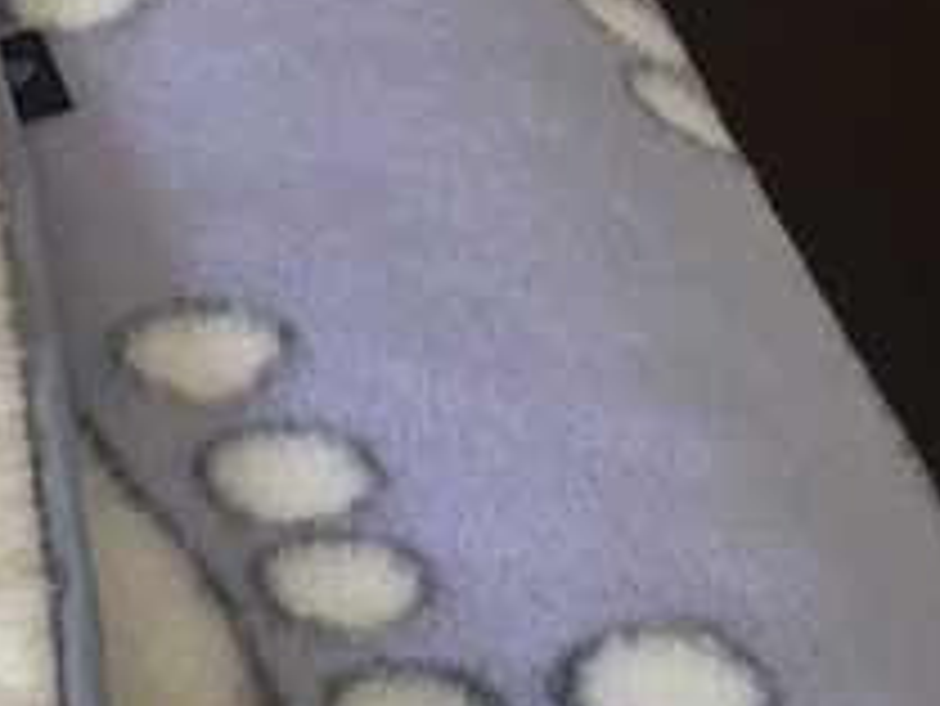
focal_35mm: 111
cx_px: -765
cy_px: 459
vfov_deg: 13.3
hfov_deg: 15.2
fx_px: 3016
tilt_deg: -45.0
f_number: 2.2
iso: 50
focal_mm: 4.15
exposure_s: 1/33
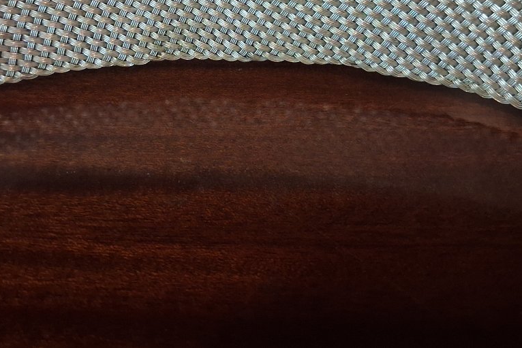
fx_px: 638
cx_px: 230
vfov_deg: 29.4
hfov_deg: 44.4
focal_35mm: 44
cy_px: 42
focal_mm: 4
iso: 500
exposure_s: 1/25
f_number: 1.8
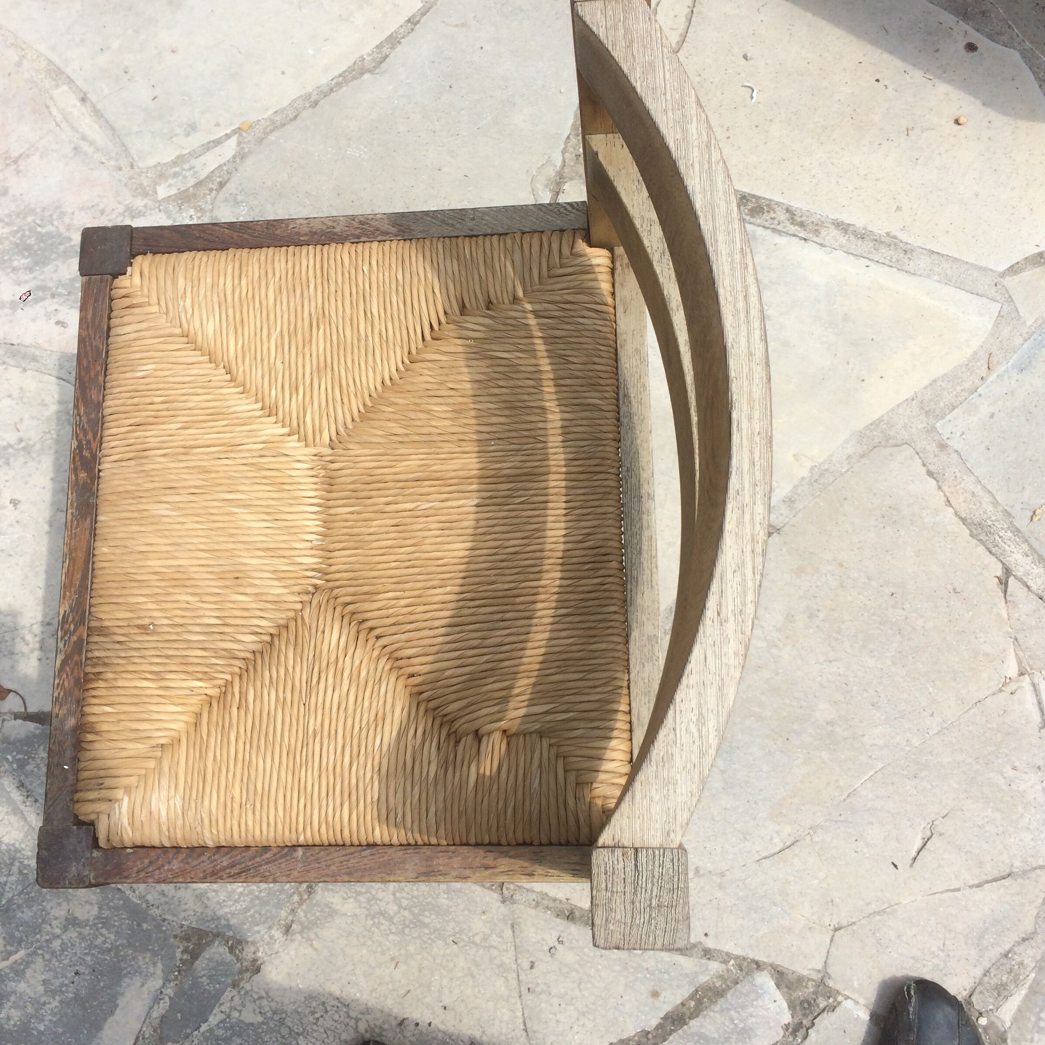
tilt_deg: -79.1
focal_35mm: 35
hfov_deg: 47.2
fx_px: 1195
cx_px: 524
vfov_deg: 47.1
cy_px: 456
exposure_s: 1/1466
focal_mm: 4.15
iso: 32
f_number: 2.2
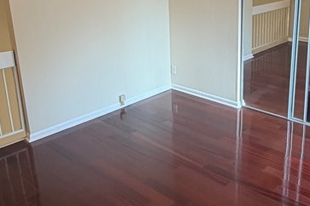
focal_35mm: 41
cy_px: 67
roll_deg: +1.0
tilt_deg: -15.5
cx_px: 204
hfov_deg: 46.8
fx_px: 353
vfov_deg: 32.3
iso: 160
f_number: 2.2
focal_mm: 2.22
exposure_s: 1/60
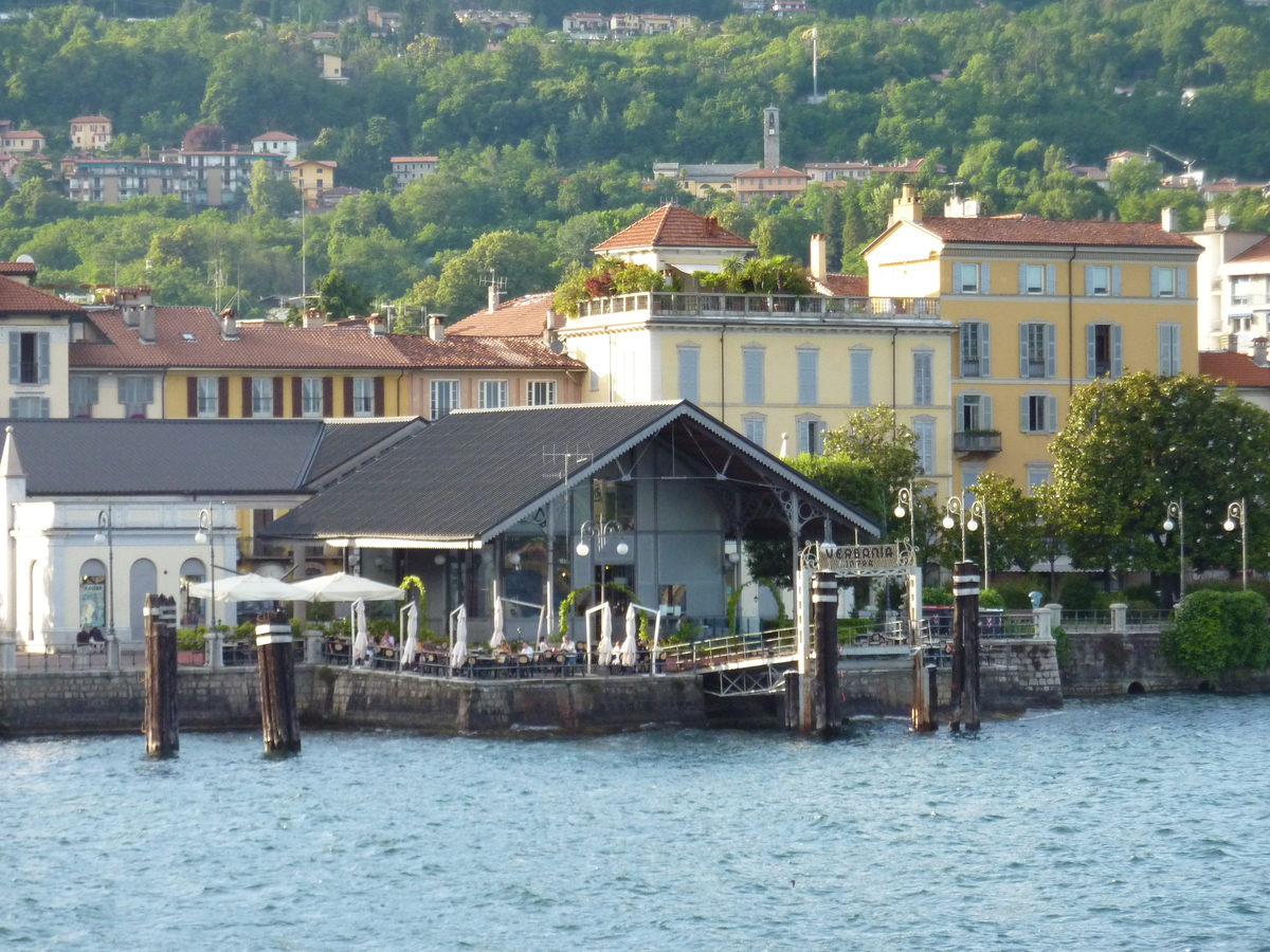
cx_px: 635
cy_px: 476
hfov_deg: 13.4
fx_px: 5393
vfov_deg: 10.1
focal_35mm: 147
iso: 320
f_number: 4.5
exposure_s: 1/400
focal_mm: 24.1
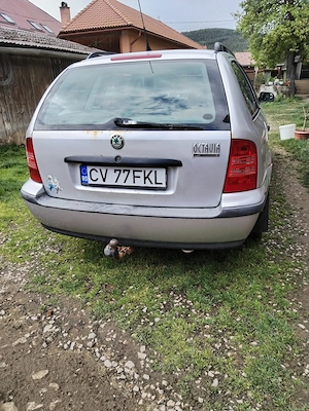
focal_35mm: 26
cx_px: 154
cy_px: 206
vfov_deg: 67.3
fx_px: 309
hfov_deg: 53.1
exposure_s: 1/199
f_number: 1.8
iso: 100
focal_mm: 4.75
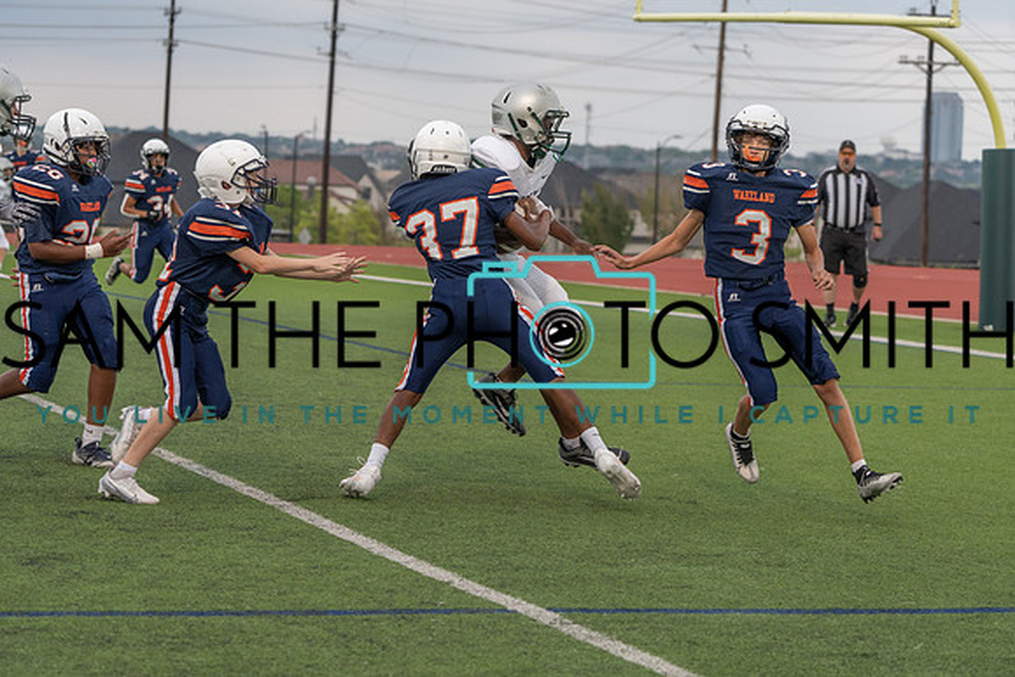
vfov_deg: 12.0
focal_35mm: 114
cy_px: 338
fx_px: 3215
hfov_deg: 17.9
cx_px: 508
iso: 800
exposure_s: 1/500
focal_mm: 114
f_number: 5.6
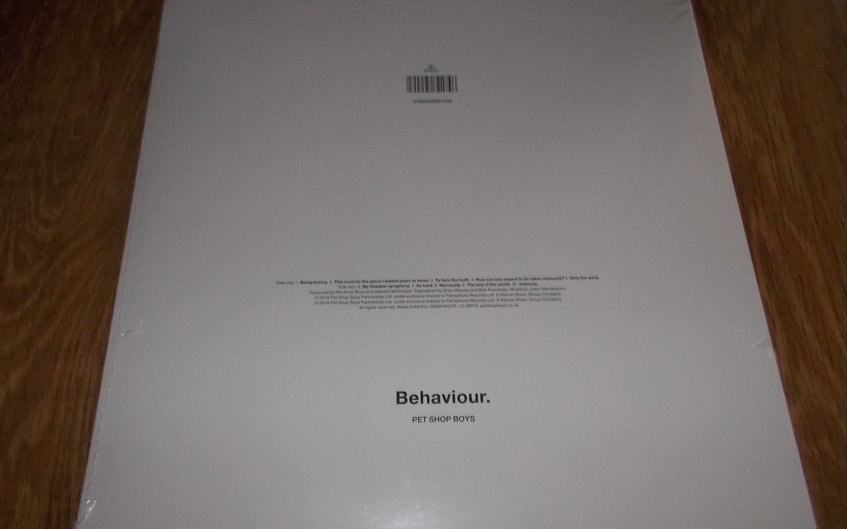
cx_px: 427
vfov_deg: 40.6
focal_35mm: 31
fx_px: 716
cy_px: 267
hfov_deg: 61.2
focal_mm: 4.1
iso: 200
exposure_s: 1/30
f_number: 3.3
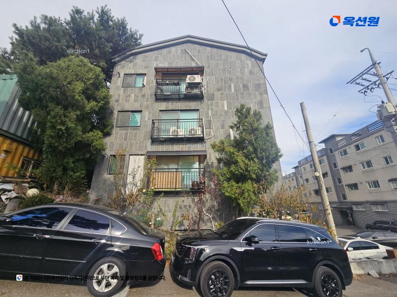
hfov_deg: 106.2
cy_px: 148
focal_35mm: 13
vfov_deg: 89.9
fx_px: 149
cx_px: 198
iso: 50
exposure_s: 1/1228
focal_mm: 2.2
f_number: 2.2
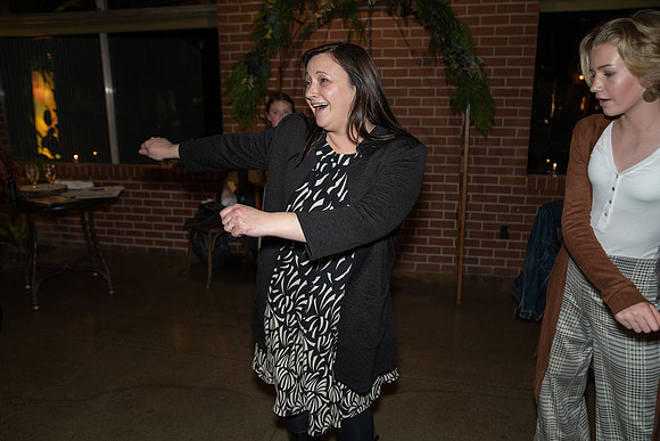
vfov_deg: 48.0
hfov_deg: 67.4
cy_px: 220
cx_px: 330
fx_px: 495
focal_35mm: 27
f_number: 2.8
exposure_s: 1/125
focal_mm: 27
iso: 2000
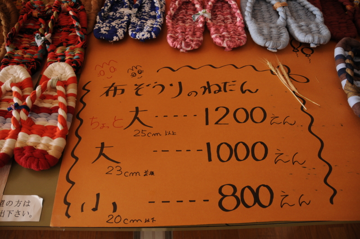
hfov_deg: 67.5
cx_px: 180
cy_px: 120
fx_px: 270
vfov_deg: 47.8
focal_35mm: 27
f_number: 3.5
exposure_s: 1/30
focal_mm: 18
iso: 400
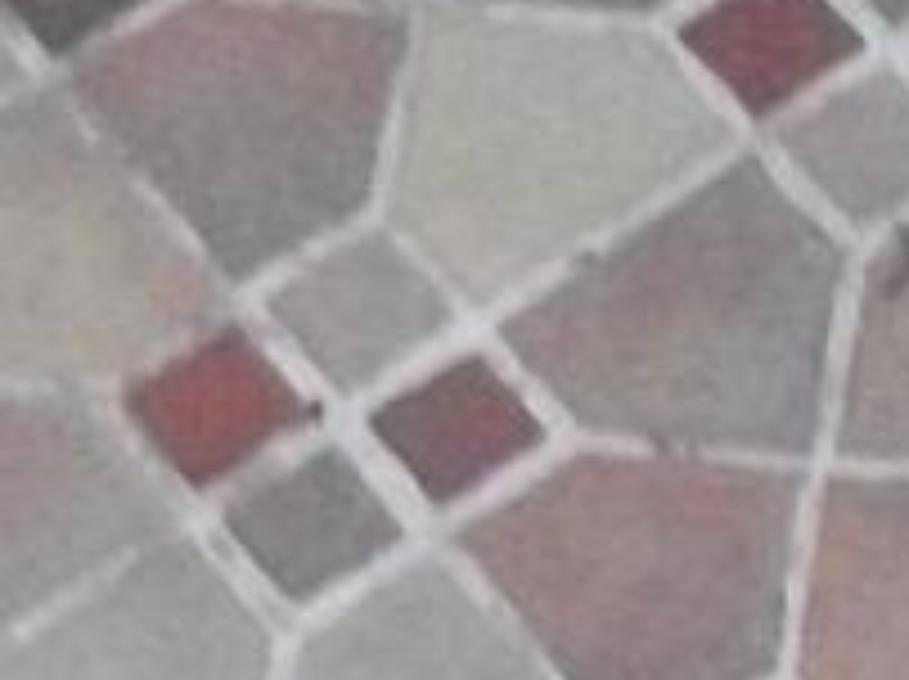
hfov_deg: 7.5
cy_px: 1130
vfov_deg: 5.6
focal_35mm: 260
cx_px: 1359
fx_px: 6819
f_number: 3.1
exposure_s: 1/40
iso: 800
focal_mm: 6.3
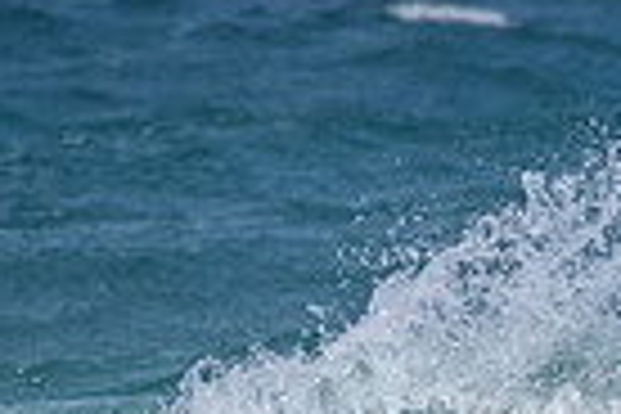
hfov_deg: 0.8
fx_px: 44312
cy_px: 380
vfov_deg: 0.5
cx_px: 1182
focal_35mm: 2569
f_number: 5.6
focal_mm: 500
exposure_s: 1/2000
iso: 100
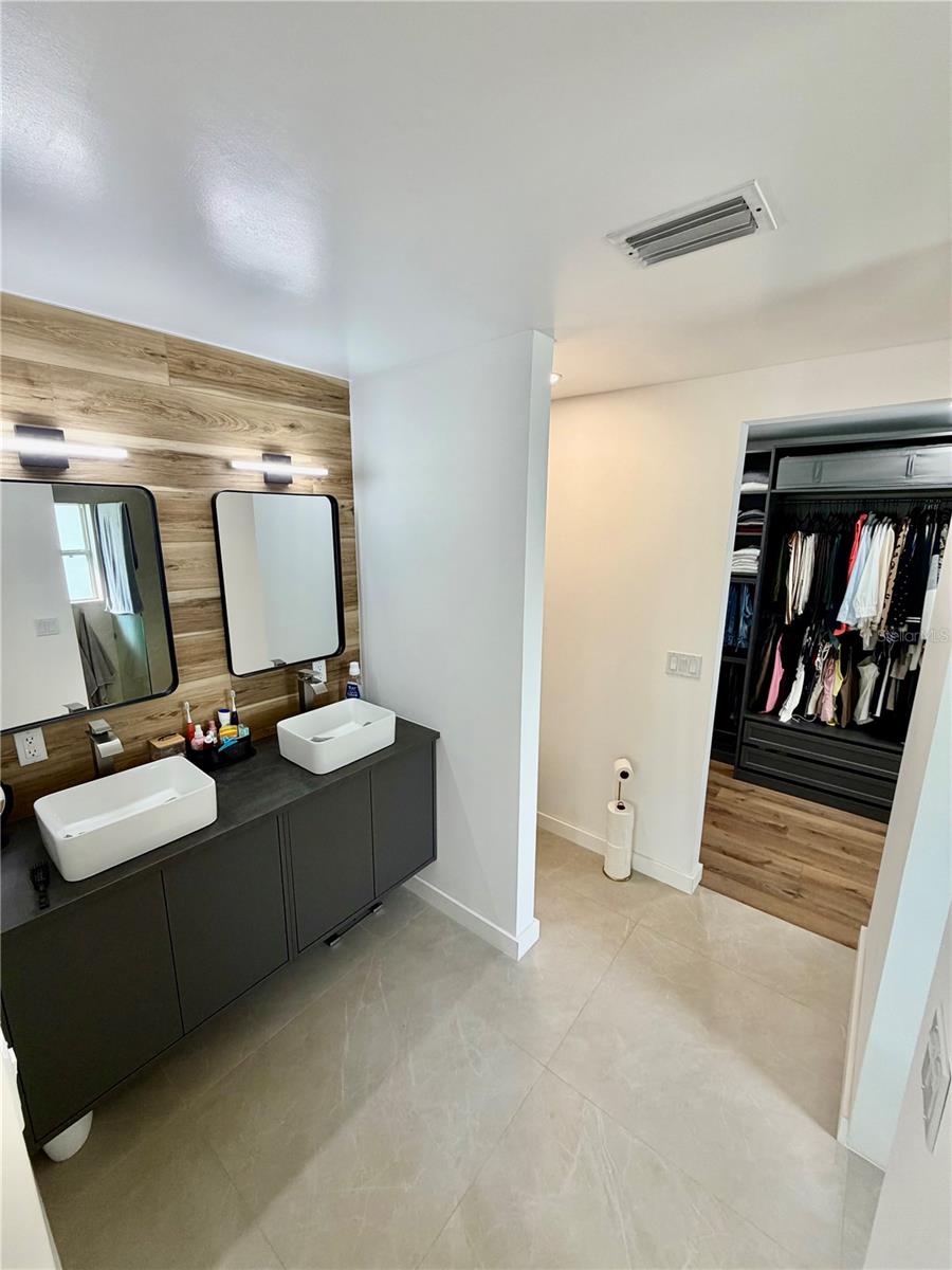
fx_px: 513
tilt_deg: -10.9
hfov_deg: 85.7
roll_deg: -0.1
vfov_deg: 102.1
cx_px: 476
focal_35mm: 14
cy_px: 635
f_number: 2.2
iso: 160
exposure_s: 1/121
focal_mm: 2.22
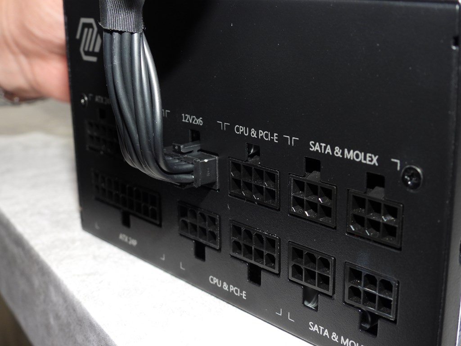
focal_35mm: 50
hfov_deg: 38.2
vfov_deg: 29.1
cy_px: 173
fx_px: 666
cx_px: 230
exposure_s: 1/30
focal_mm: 8.9
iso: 200
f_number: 3.5
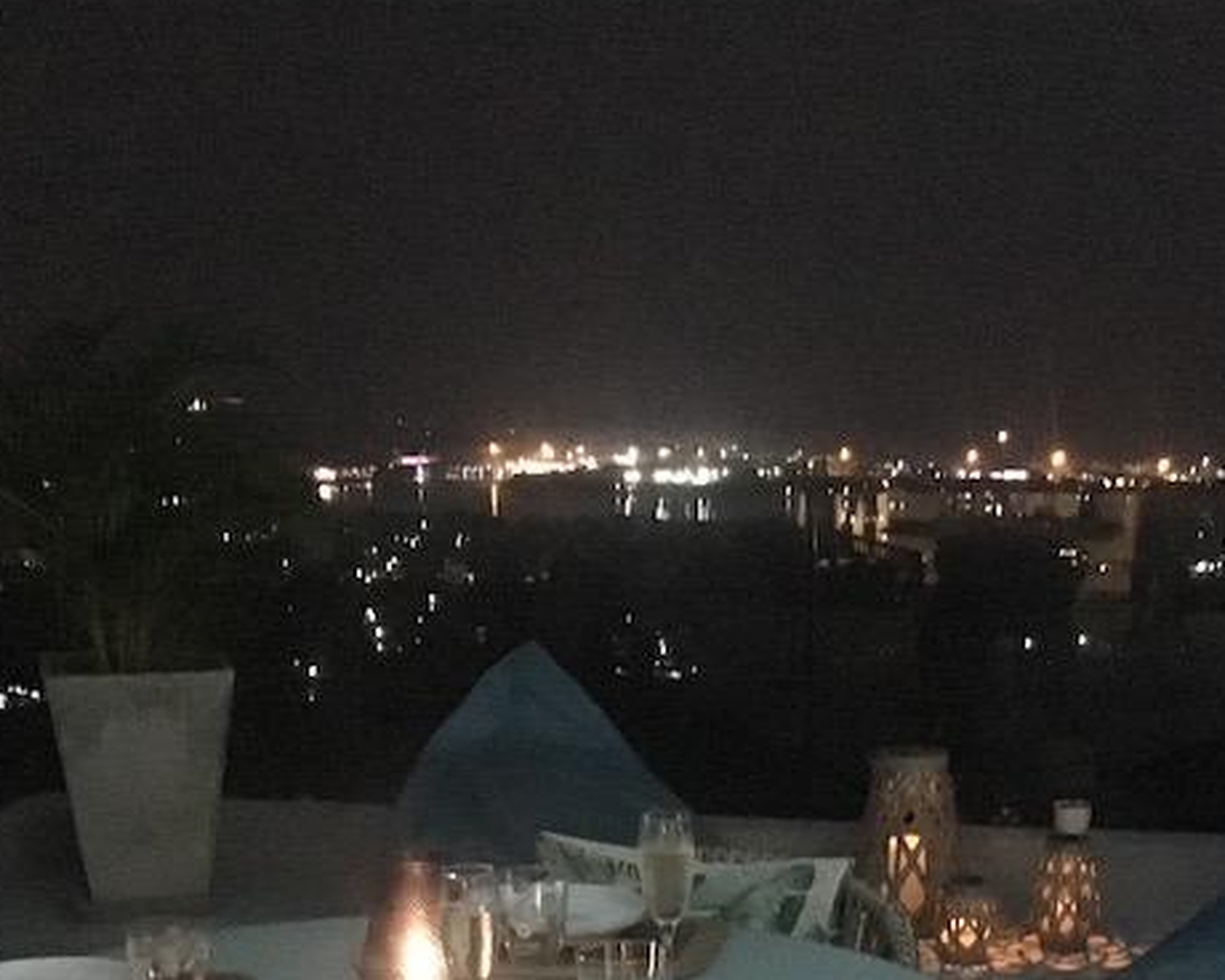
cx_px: 663
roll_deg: +0.5
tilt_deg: -14.9
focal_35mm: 63
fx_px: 2284
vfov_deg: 23.5
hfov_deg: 30.0
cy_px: 900
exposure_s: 1/17
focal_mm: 4.15
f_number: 2.2
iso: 2000
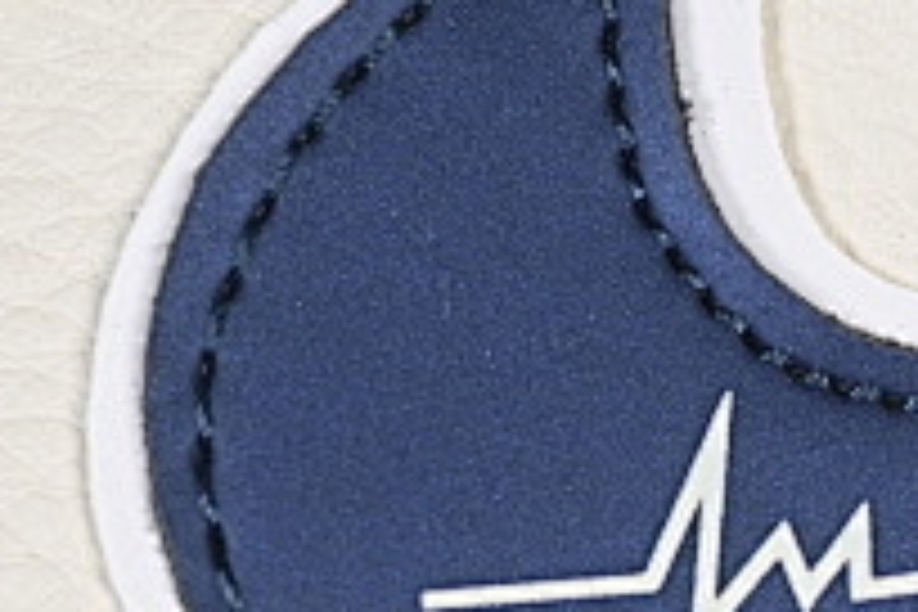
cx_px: 922
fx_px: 10123
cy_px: 648
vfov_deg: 3.5
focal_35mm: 397
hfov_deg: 5.2
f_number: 7.1
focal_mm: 50
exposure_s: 1/80
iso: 160
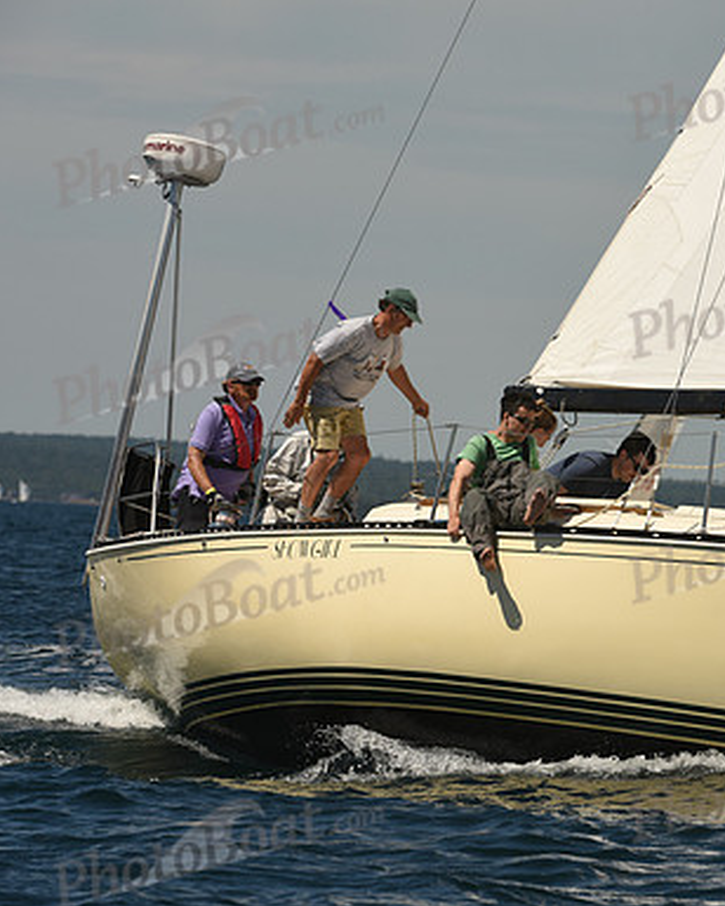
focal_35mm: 382
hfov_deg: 4.1
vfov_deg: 5.1
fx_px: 10246
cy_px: 453
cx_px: 508
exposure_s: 1/1000
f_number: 8
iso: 250
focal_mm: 270
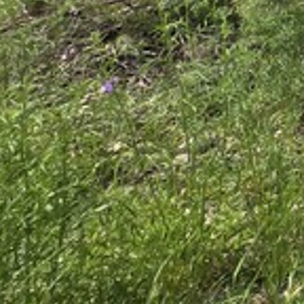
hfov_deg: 17.7
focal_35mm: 51
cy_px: -169
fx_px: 507
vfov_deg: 24.6
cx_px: 652
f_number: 2.2
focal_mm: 1.7
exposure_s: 1/965
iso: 25
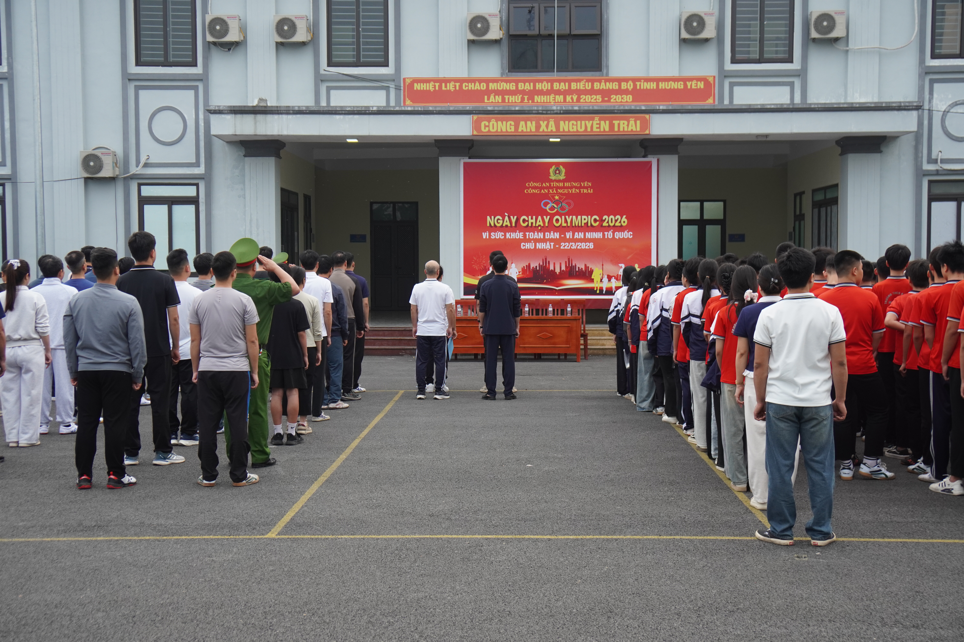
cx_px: 482
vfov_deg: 28.1
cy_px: 321
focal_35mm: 48
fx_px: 1285
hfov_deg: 41.1
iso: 400
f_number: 4
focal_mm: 32
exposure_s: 1/160
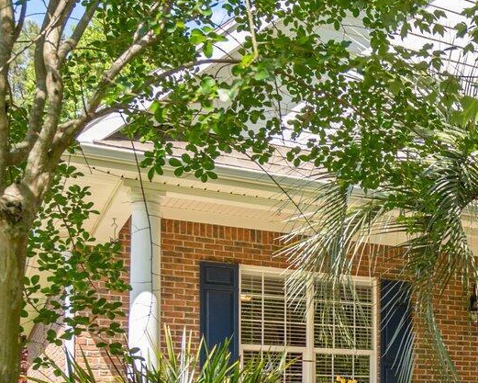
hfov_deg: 26.8
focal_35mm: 59
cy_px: 383
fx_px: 835
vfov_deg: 24.6
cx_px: 627
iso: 200
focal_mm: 16
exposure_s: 1/400
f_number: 4
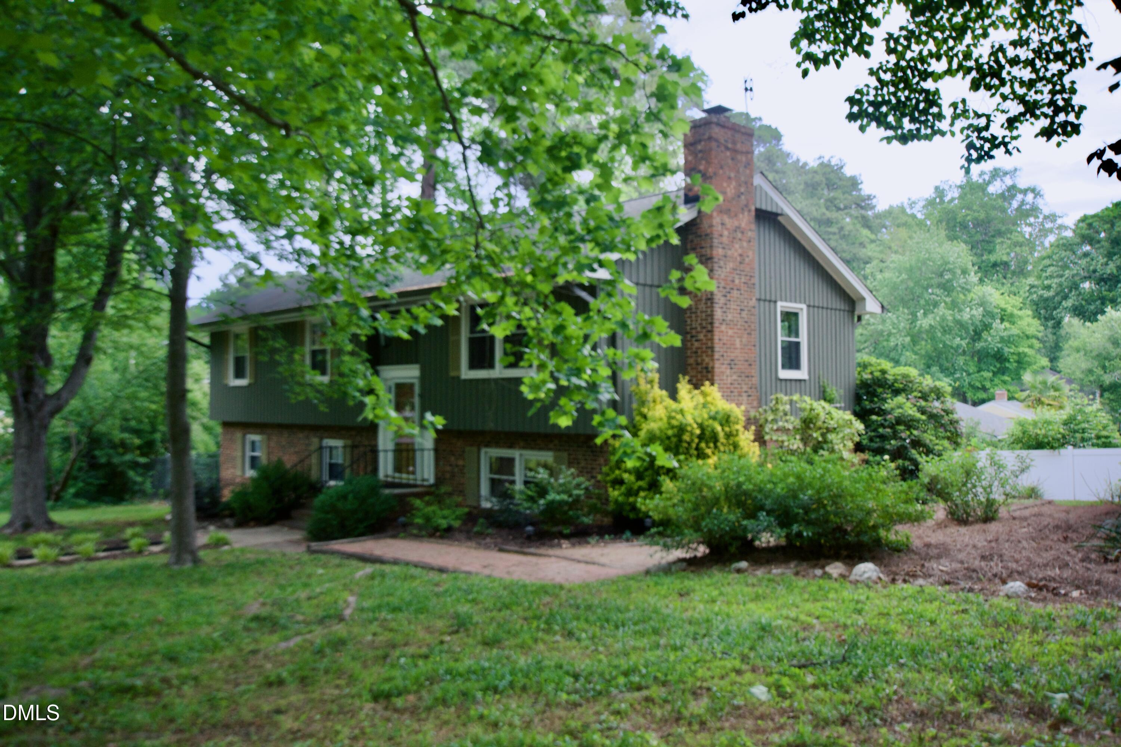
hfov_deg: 61.9
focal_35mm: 30
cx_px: 560
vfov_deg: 43.6
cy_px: 374
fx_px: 934
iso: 500
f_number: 5.6
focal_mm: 20
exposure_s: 1/125
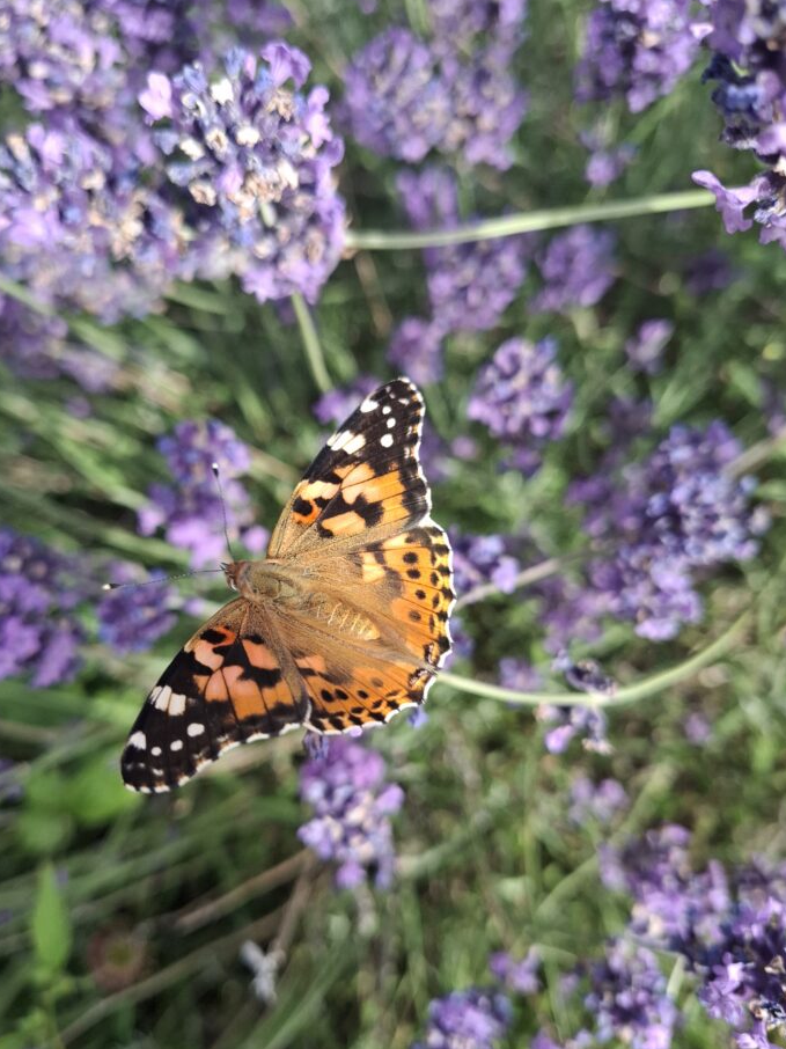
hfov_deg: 52.9
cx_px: 346
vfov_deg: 67.3
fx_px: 788
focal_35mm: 26
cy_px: 556
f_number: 1.8
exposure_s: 1/300
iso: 50
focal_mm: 5.54
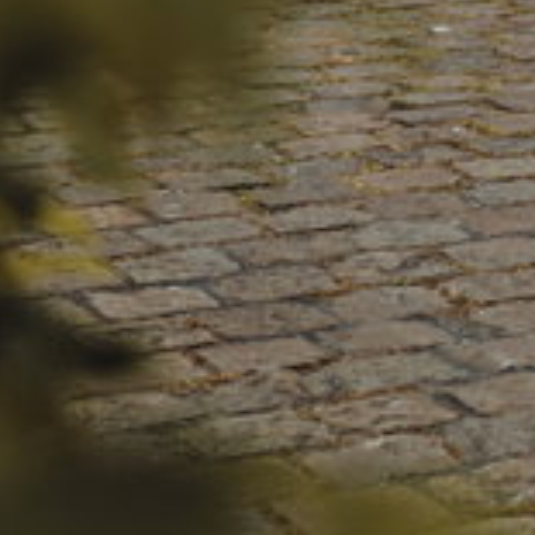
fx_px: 3532
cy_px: -292
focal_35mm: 202
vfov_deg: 8.5
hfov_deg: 8.2
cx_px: 1125
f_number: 4
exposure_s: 1/320
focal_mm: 48
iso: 200
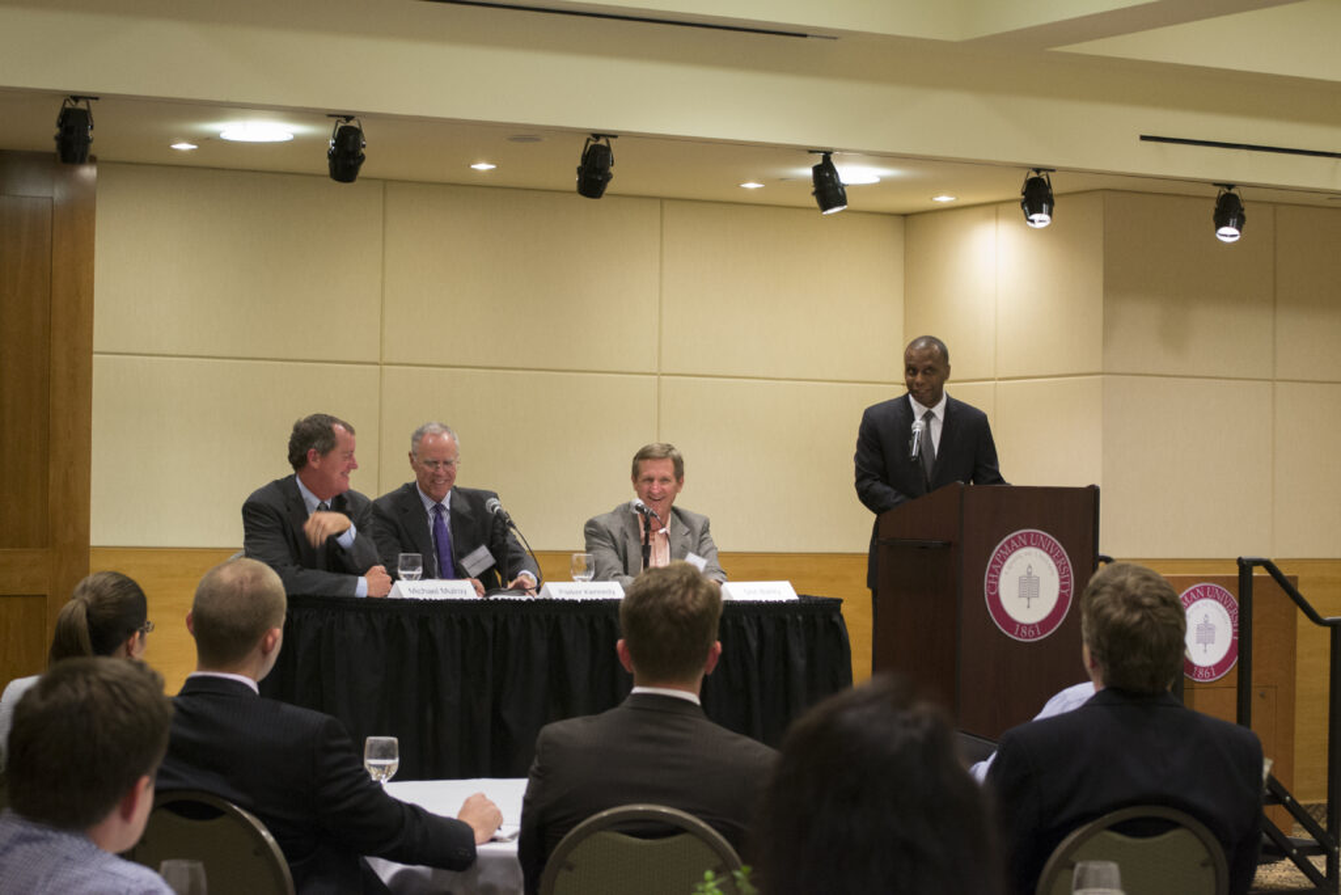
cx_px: 670
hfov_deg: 24.6
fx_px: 3073
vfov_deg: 16.6
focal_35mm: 82
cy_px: 448
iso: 1600
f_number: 5
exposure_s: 1/30
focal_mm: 55
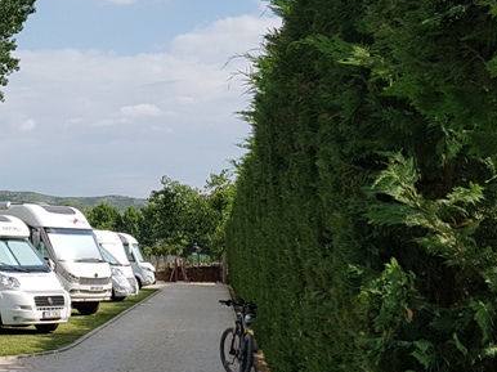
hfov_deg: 26.3
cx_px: -31
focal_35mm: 69
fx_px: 990
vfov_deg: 21.1
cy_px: 82
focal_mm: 4.2
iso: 50
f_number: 1.7
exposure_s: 1/2600
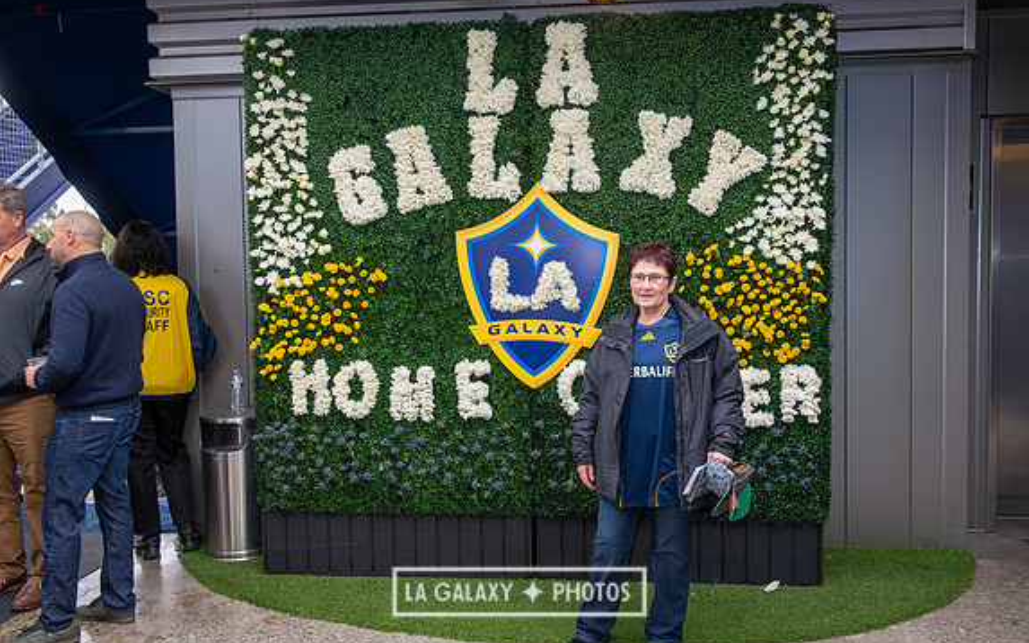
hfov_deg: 58.1
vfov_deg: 38.3
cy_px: 322
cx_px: 519
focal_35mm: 33
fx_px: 925
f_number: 6.3
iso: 500
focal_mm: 32
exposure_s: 1/160
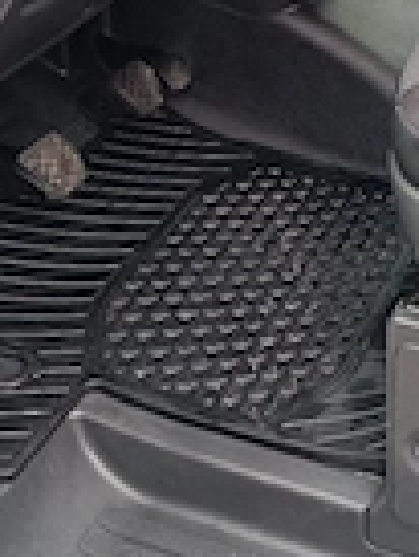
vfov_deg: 24.8
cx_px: 460
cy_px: -130
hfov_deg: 20.1
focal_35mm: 70
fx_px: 1128
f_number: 1.88
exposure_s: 1/101
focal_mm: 5.59
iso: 241
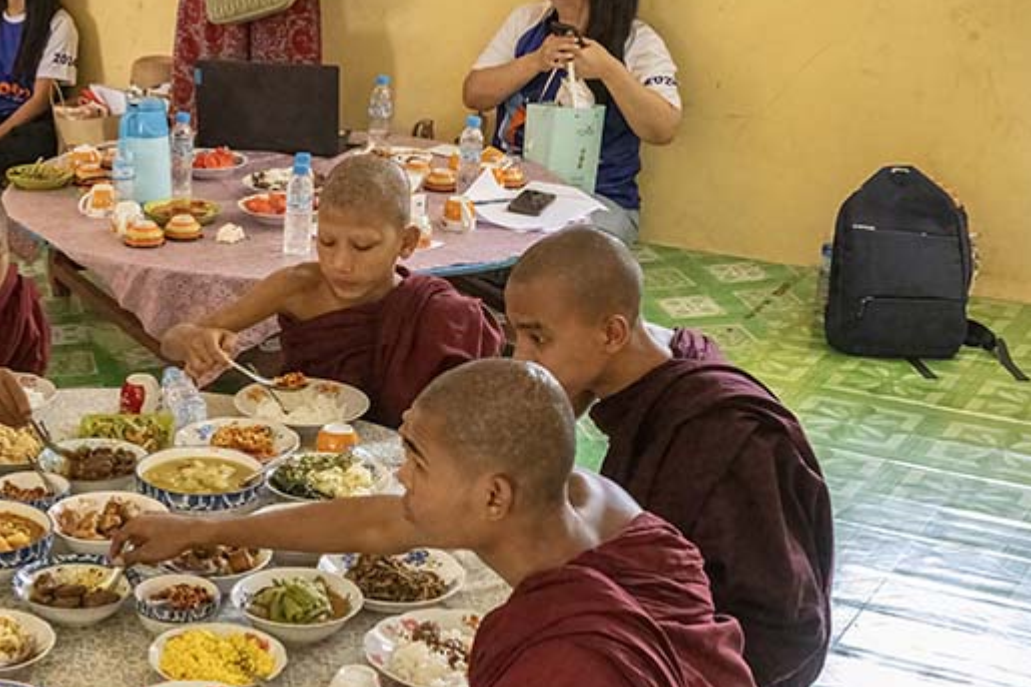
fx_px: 1975
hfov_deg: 28.1
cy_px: 521
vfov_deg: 19.6
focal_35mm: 69
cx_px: 94
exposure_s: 1/200
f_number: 7.1
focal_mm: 37
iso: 14400
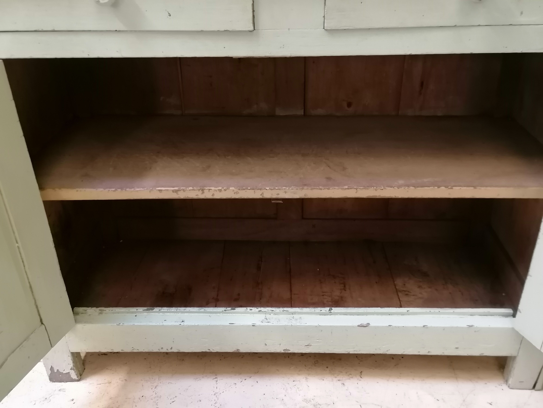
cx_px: 272
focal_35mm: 34
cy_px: 204
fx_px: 533
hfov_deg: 54.0
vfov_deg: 41.8
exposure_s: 1/33.3
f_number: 1.8
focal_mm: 4.75
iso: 320
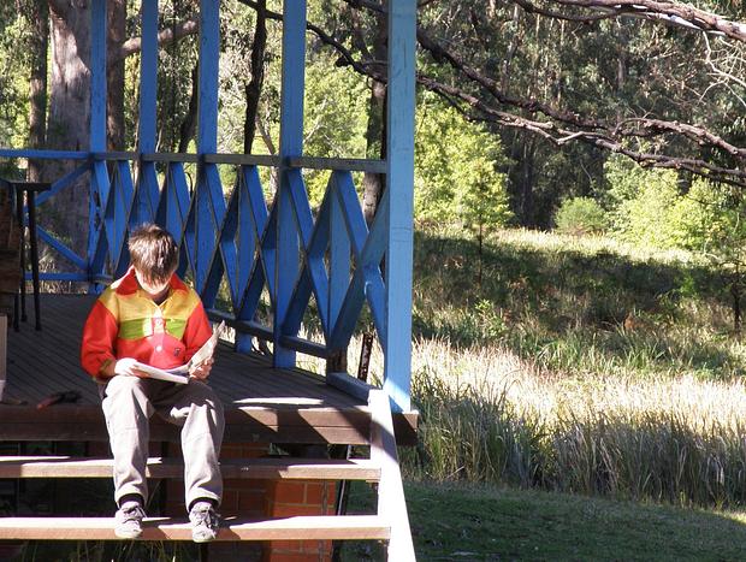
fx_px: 3043
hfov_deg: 14.0
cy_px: 281
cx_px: 373
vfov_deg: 10.5
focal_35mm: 141
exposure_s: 1/125
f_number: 4.3
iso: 80
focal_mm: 24.97
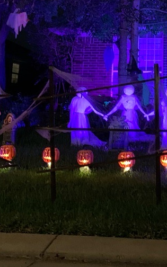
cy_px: -6
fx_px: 597
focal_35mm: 82
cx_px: 157
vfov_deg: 24.0
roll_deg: -1.4
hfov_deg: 15.7
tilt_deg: +13.4
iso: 640
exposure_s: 1/24
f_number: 1.8
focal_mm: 4.25
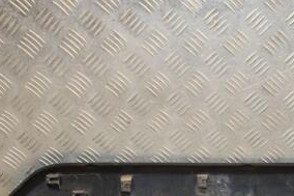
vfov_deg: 17.4
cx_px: 247
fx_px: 620
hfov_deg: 26.0
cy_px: 205
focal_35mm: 76
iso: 800
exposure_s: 1/200
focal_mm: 24
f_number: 6.3
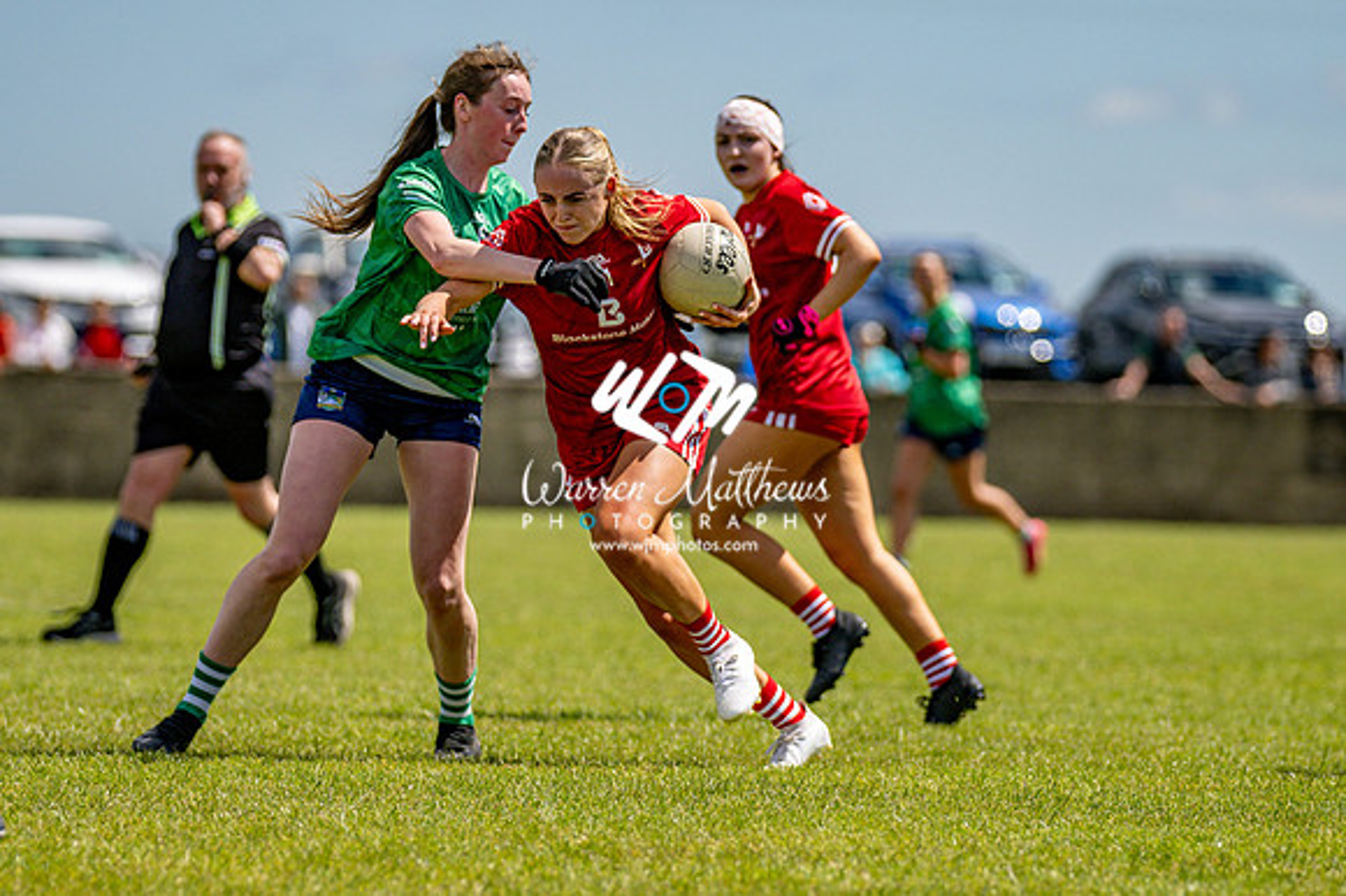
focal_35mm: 292
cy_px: 448
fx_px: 10911
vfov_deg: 4.7
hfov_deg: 7.1
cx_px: 673
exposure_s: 1/6400
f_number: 2.8
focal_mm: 195
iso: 160
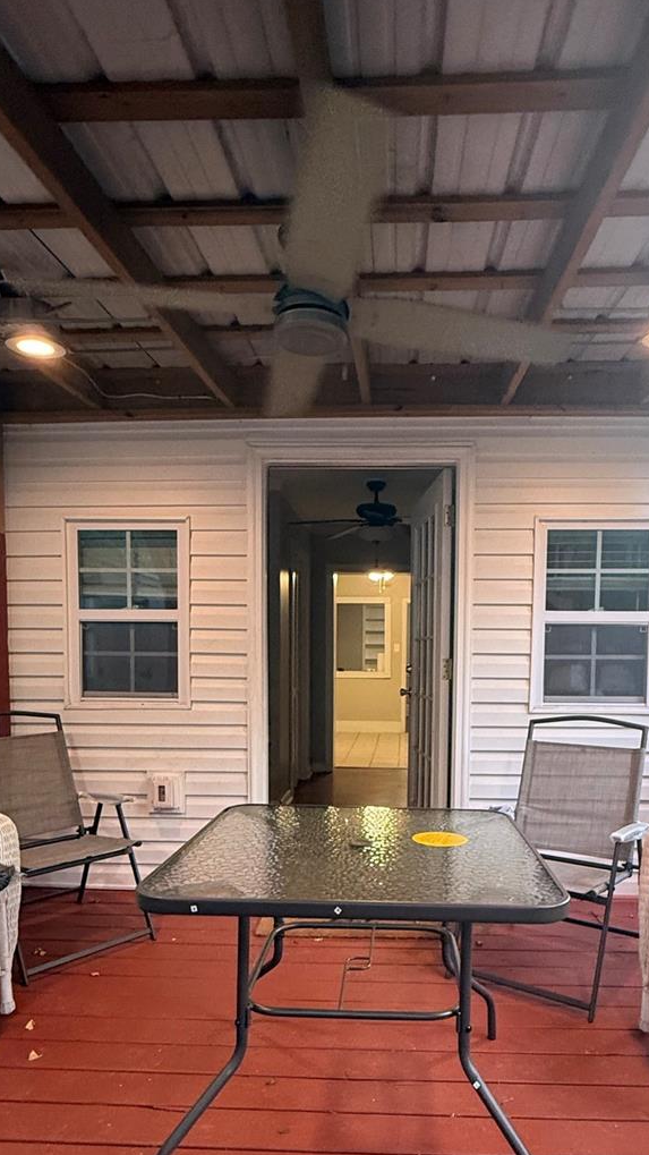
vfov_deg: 77.5
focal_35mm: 23
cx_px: 370
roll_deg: +0.2
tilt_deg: -3.6
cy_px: 713
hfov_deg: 49.4
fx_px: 704
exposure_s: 1/60
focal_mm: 2.22
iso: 400
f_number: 2.2
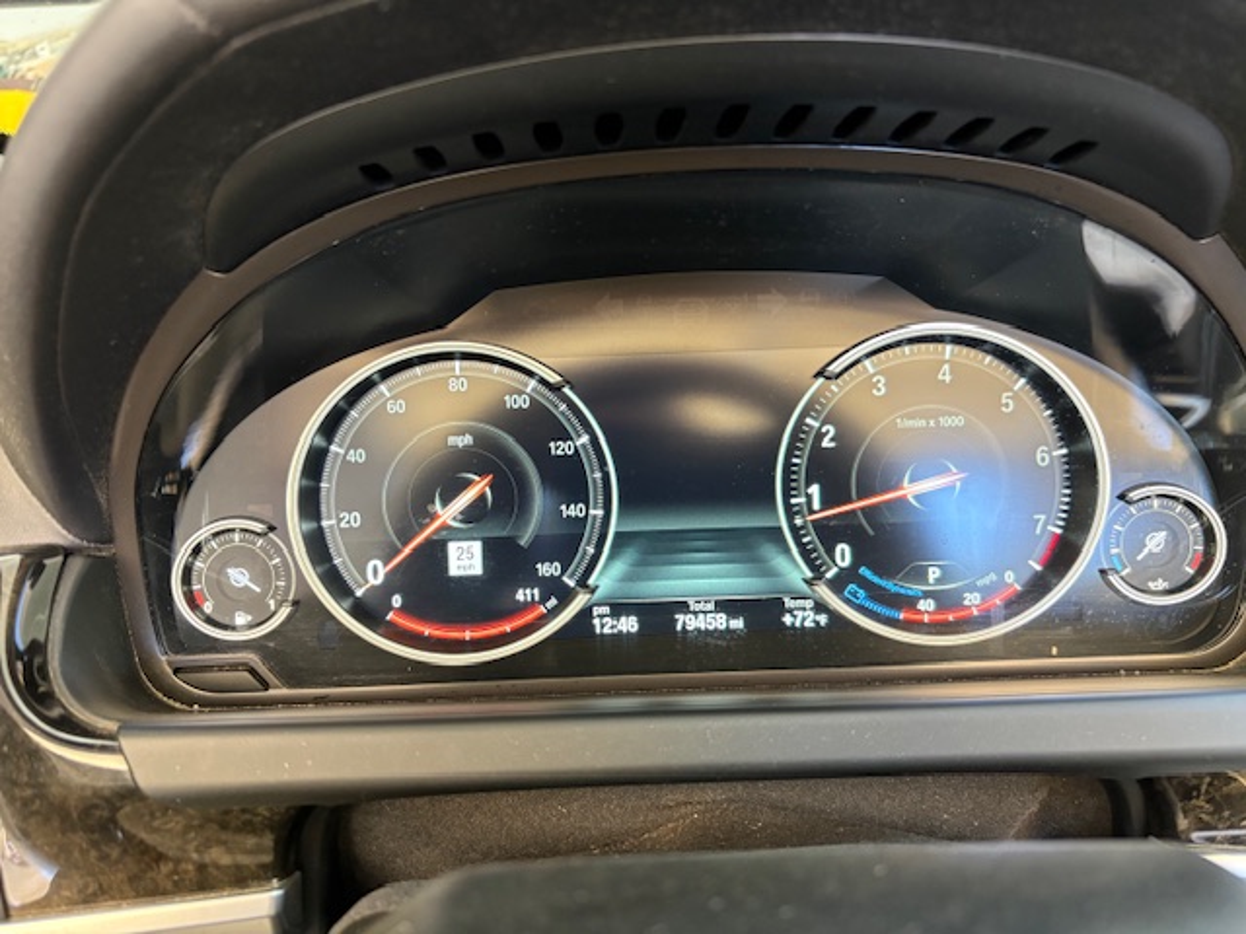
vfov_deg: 53.1
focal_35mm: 26
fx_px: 936
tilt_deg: -20.1
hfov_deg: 67.3
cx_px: 623
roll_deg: +2.6
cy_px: 467
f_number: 1.6
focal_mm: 5.96
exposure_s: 1/53
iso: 400
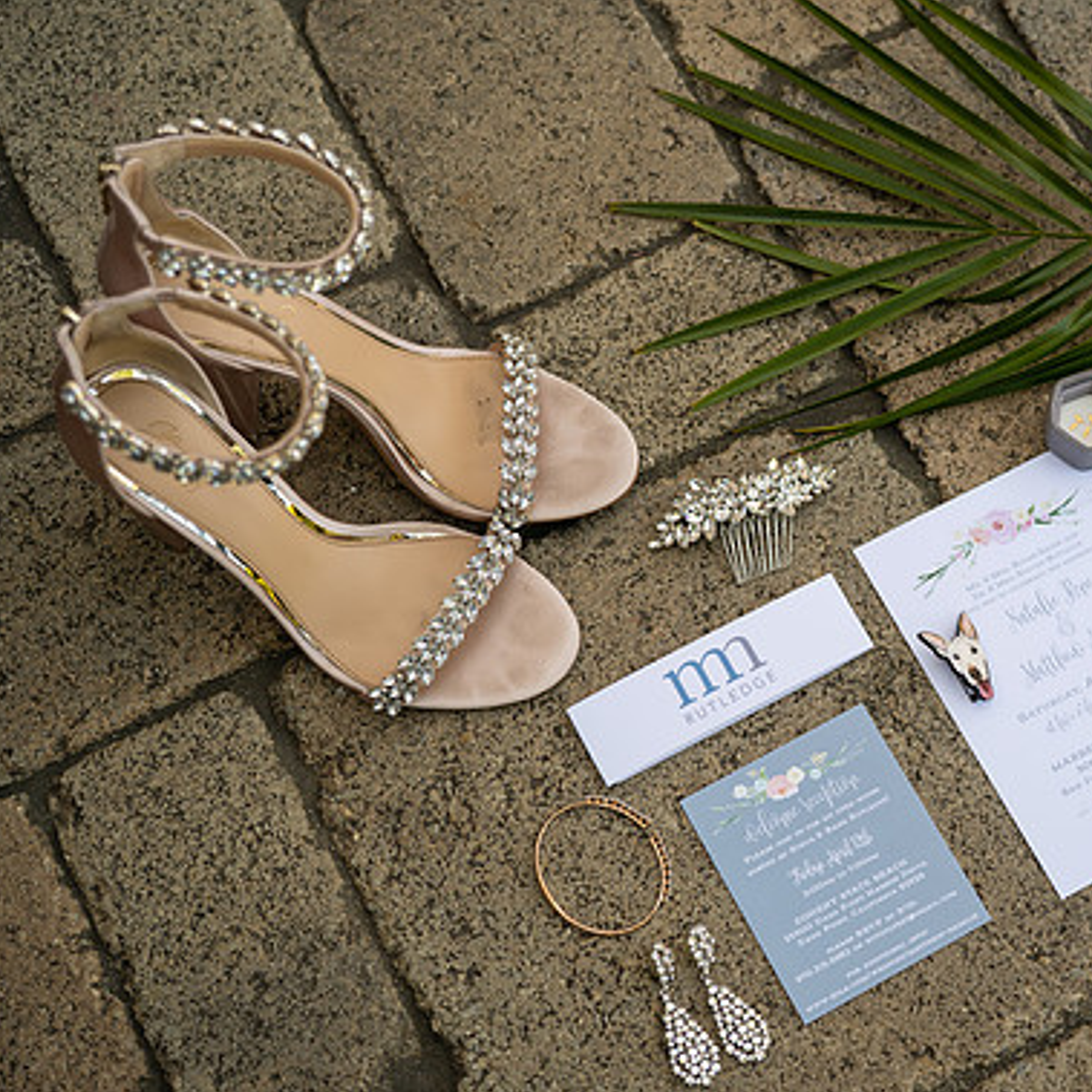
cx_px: 818
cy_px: 549
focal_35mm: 65
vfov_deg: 26.5
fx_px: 2320
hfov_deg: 26.2
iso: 125
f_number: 2.8
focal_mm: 50
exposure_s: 1/250
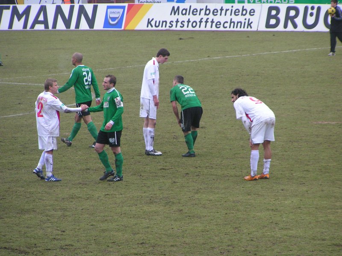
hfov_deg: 6.4
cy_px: 128
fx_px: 3073
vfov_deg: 4.8
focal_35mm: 311
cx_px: 171
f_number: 3.5
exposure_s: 1/250
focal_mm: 47.6
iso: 100
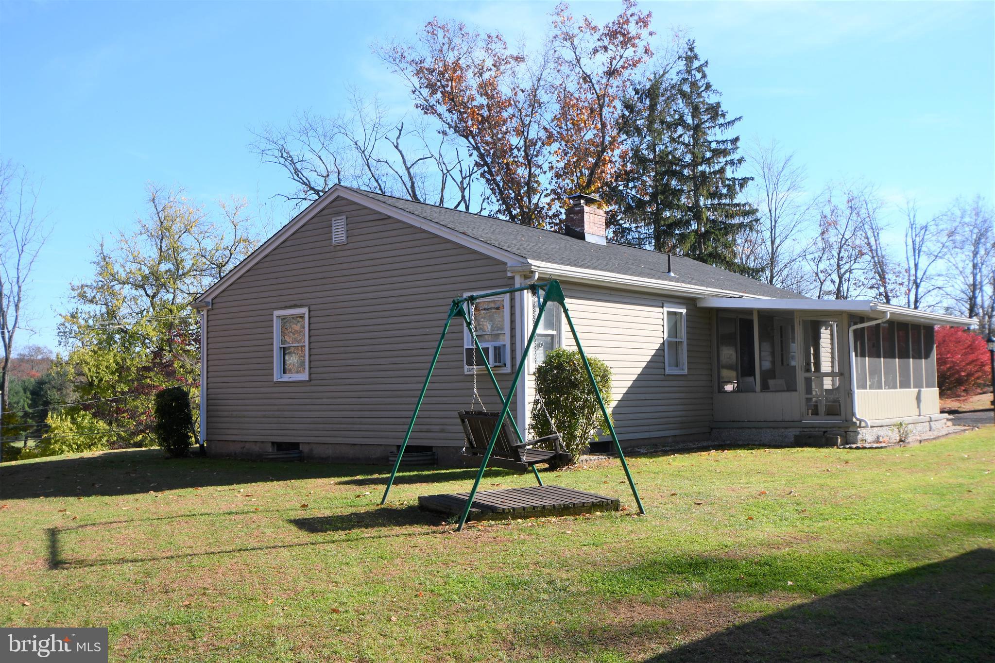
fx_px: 995
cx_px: 498
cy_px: 332
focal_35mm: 36
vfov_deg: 36.9
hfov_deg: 53.1
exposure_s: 1/250
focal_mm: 24
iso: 160
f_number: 8
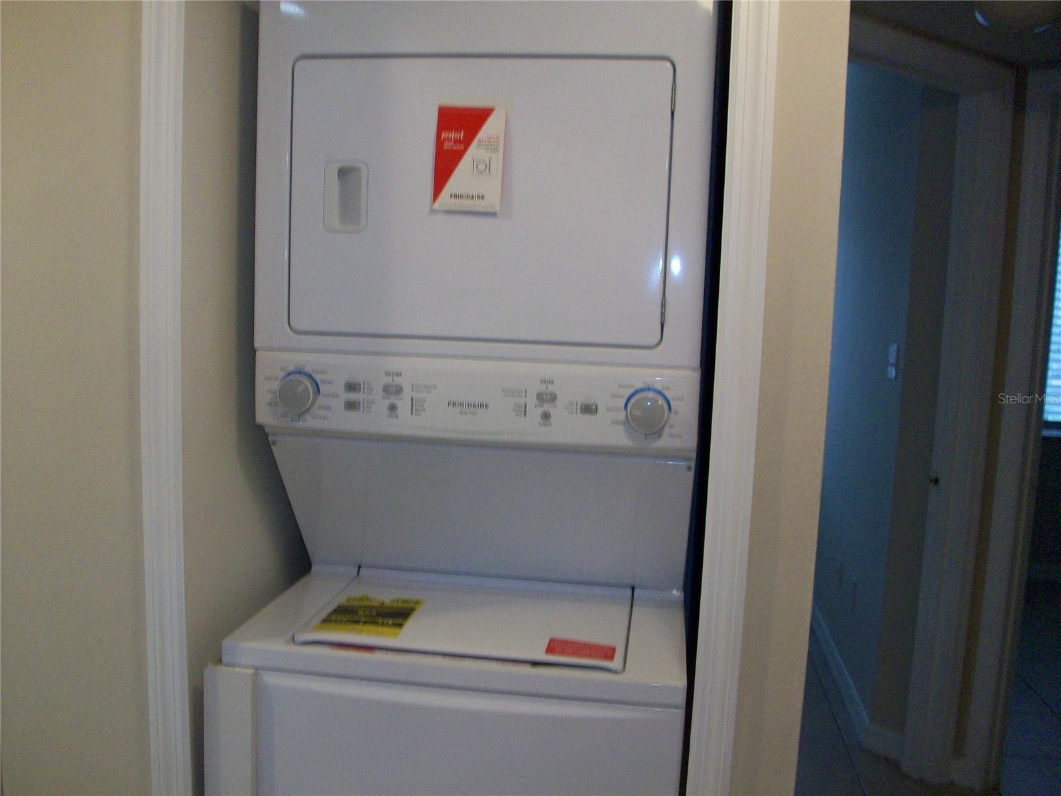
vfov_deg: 41.8
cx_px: 530
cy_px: 398
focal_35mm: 34
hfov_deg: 54.0
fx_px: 1042
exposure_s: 1/60
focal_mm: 5.7
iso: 160
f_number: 2.8
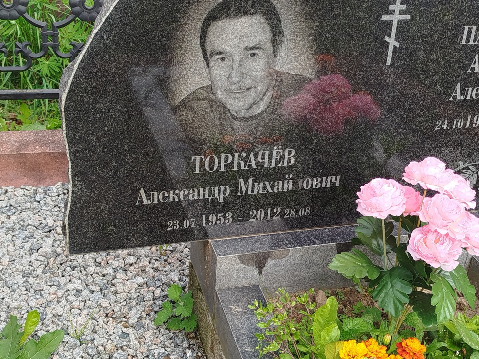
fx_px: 678
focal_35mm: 49
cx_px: 240
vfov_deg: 29.7
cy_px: 180
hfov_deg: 38.9
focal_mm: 5.31
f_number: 1.7
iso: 50
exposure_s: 1/413
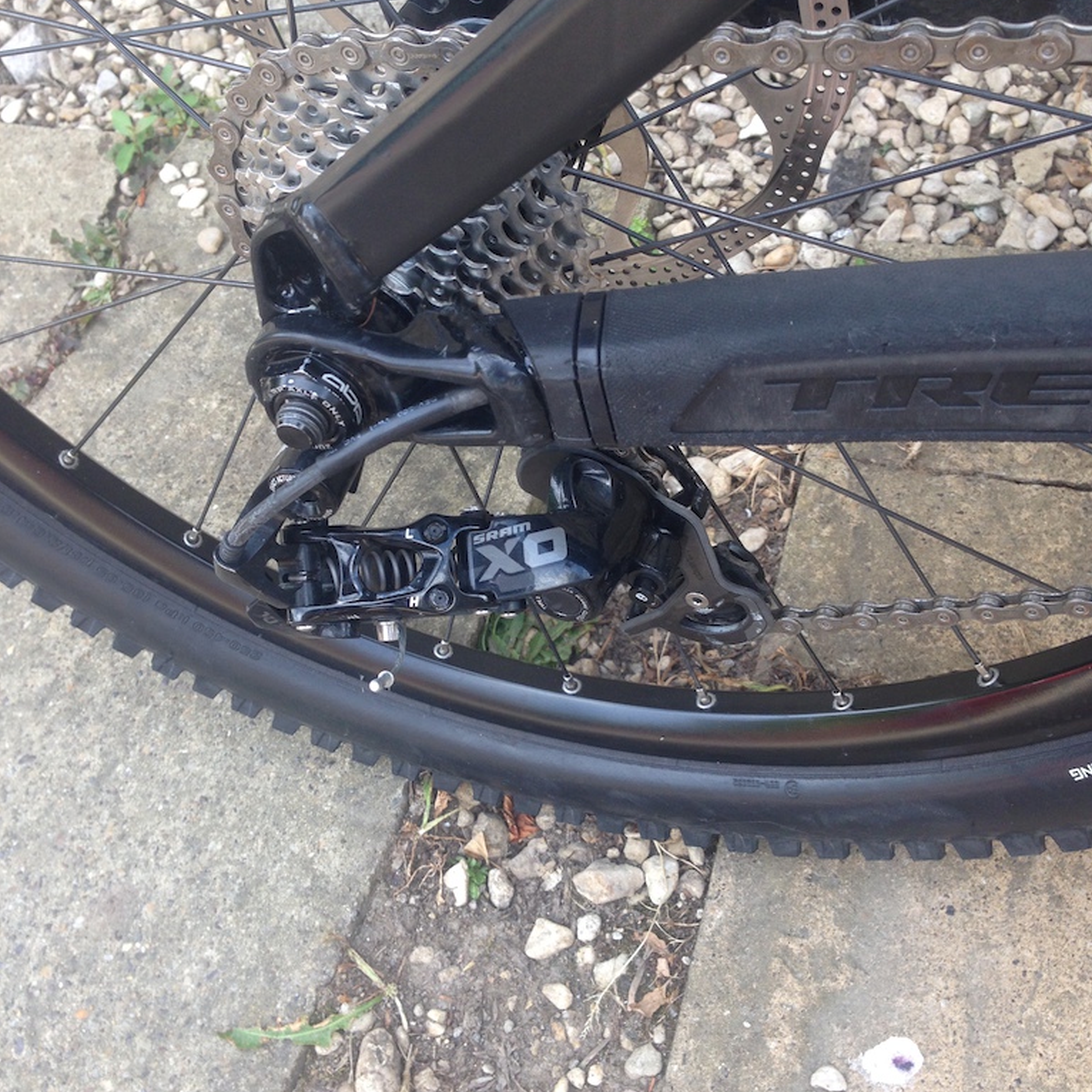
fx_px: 1392
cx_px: 546
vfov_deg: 42.8
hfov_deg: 42.8
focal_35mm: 39
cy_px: 549
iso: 64
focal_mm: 4.12
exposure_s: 1/120
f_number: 2.4
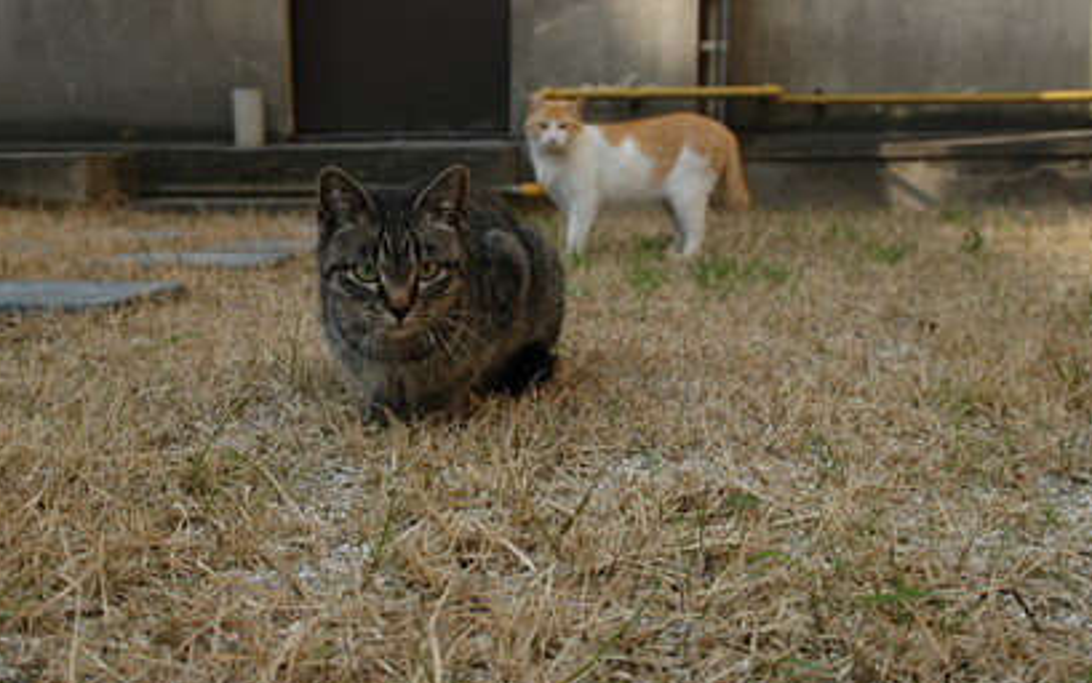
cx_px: 494
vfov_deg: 27.4
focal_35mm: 47
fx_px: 1399
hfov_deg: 42.6
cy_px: 375
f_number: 8
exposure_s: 1/320
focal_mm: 28
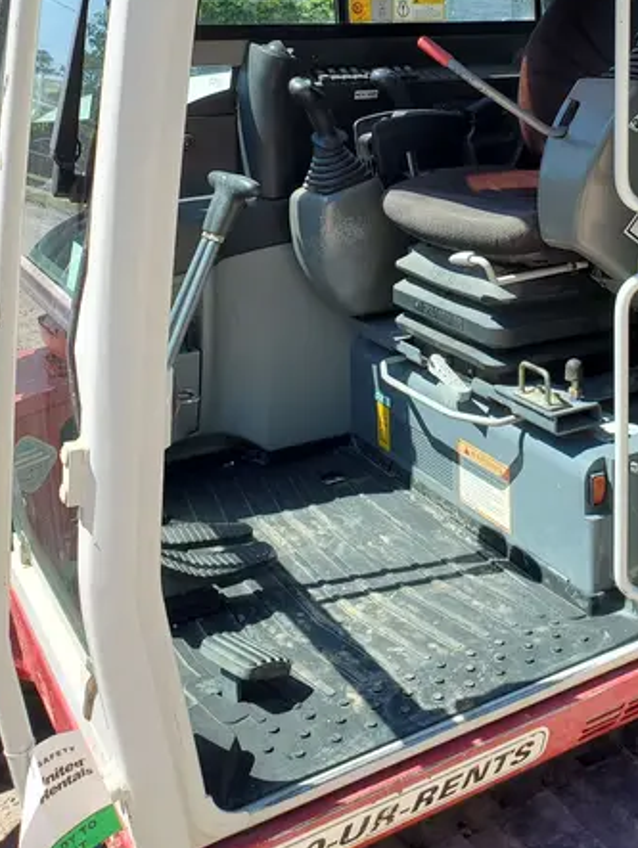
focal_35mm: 43
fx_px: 1055
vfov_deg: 42.1
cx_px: 485
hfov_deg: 32.9
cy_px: 183
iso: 50
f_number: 2.4
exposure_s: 1/574
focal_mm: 4.3
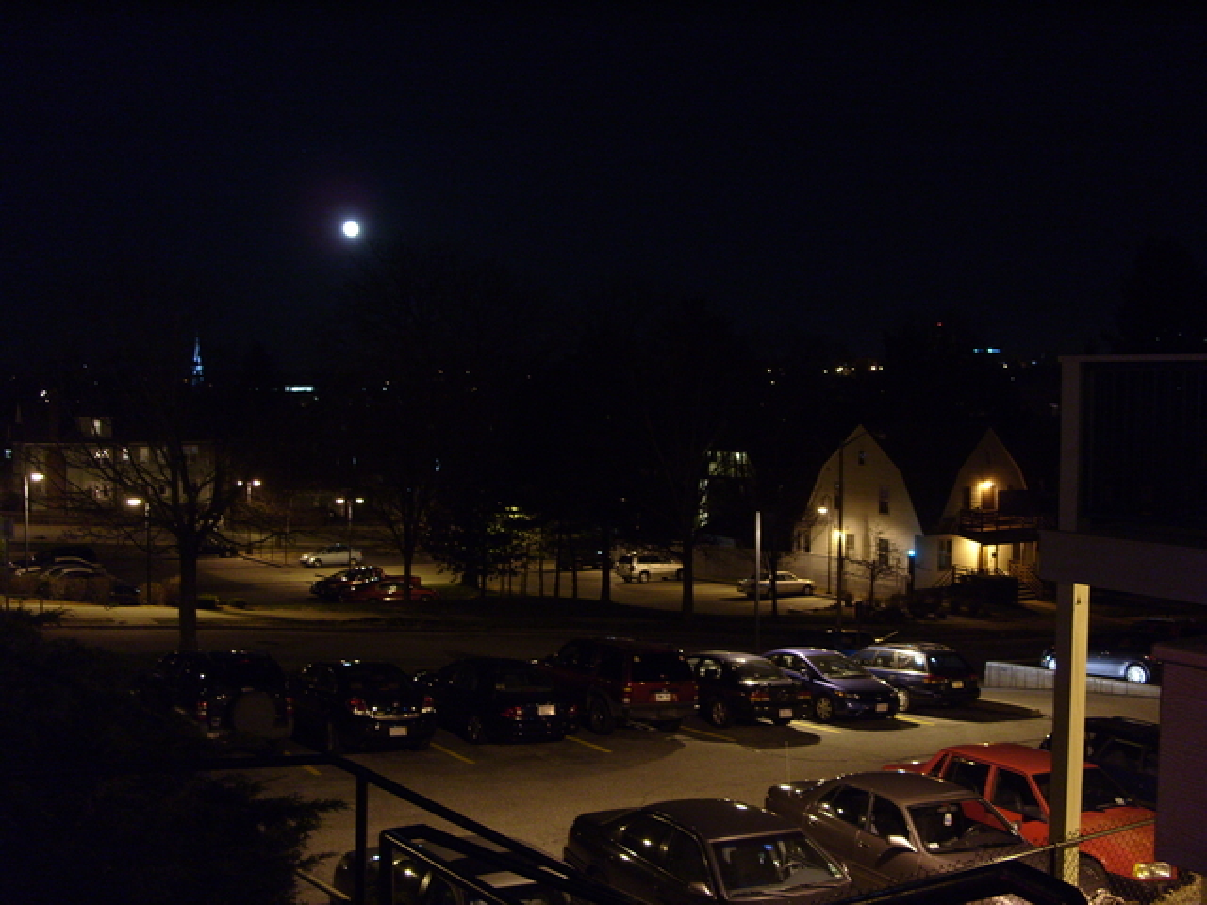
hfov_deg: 52.6
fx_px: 1220
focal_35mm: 35
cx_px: 604
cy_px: 452
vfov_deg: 40.7
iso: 200
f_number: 2.8
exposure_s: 1/4
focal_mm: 7.8
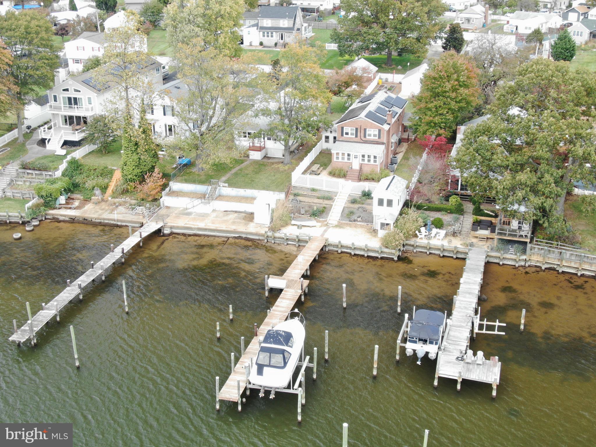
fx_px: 775
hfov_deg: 42.1
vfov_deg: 32.2
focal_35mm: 45
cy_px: 224
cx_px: 298
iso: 120
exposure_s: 1/30
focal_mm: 7.88
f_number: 3.7
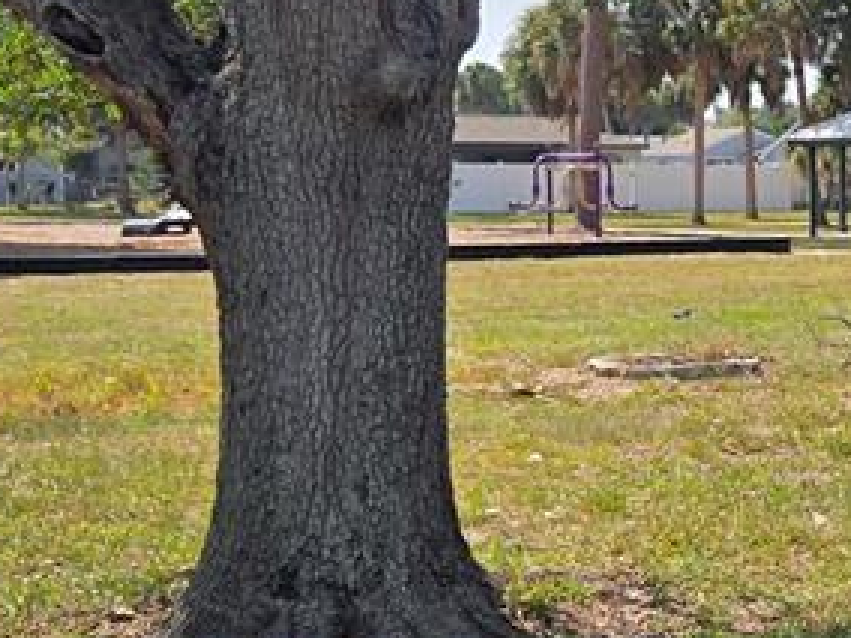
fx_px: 2040
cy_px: 392
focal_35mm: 83
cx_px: 962
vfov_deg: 17.8
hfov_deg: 22.1
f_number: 1.8
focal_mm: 5.4
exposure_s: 1/1756
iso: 25
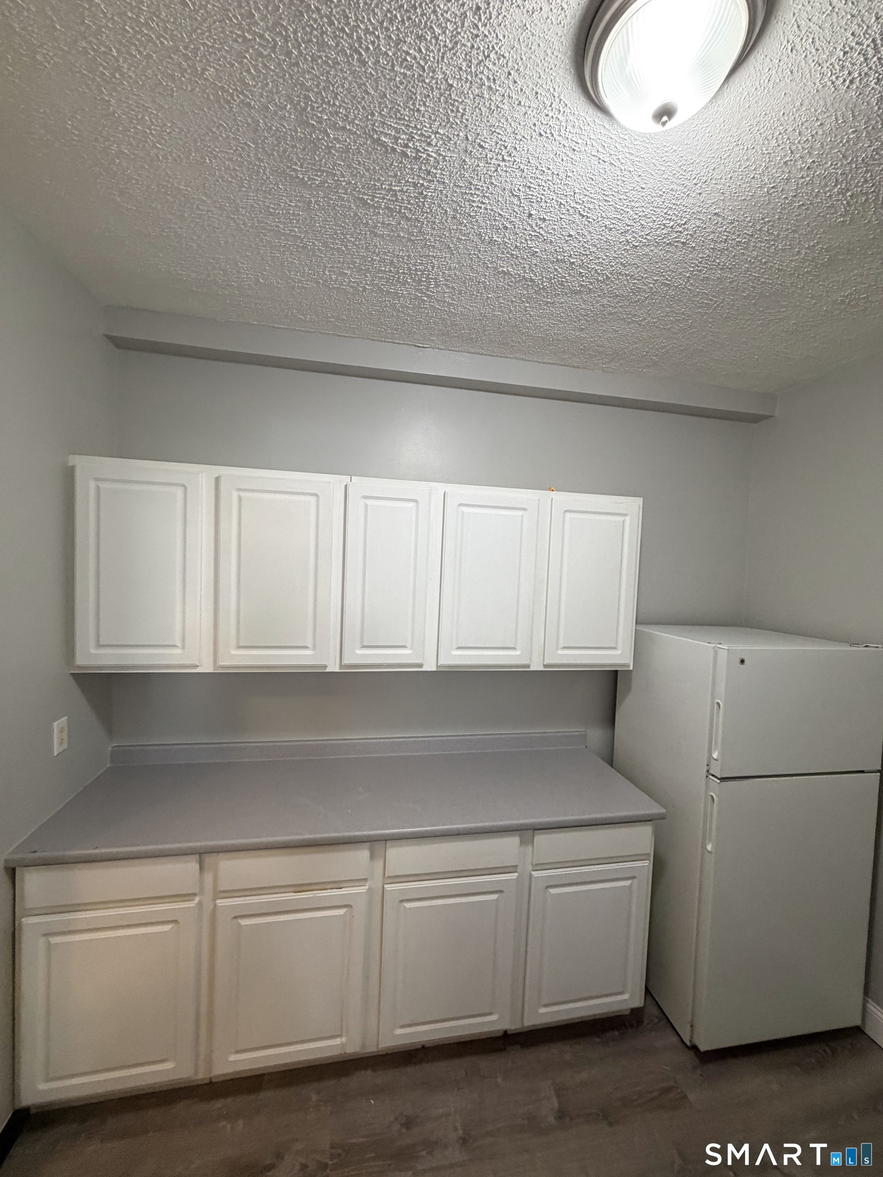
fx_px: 476
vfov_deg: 102.1
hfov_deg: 85.7
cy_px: 588
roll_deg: -3.3
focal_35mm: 14
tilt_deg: -0.3
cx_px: 442
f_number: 2.2
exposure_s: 1/60
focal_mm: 2.22
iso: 320
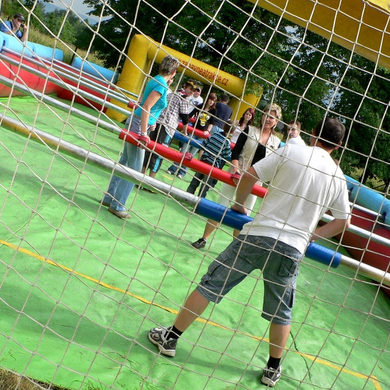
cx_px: 210
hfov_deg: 40.0
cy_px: 195
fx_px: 535
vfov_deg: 40.0
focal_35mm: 42
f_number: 5.6
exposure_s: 1/160
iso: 100
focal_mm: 4.6
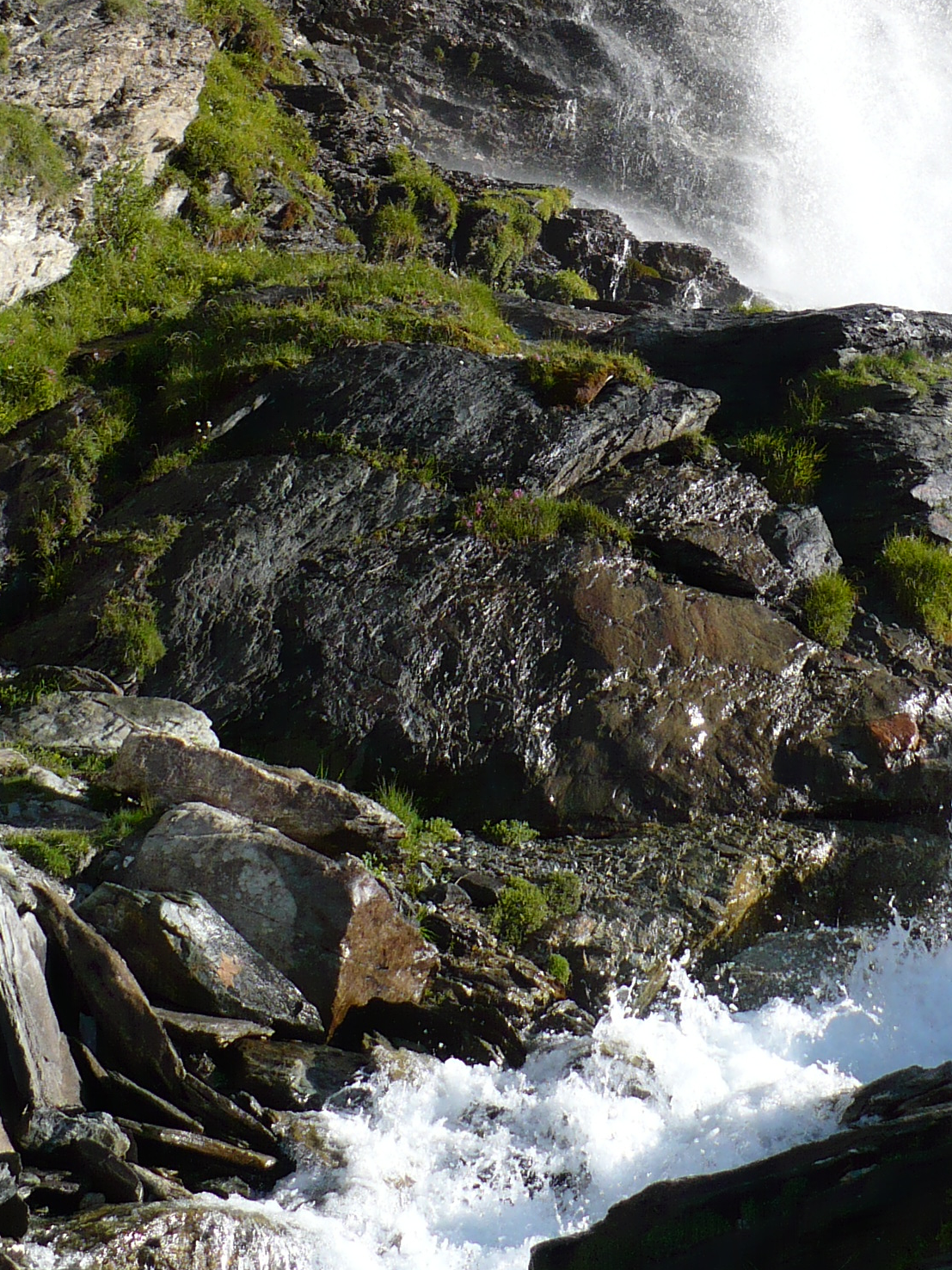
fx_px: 2824
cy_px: 46
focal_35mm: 77
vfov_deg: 24.4
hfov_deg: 19.1
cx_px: 645
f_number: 2.8
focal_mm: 6.1
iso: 100
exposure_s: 1/1000
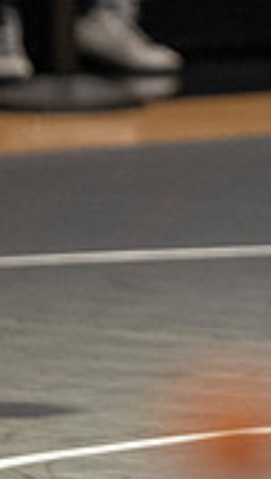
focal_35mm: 796
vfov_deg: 2.7
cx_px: 780
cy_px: 297
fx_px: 10128
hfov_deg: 1.5
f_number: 2.8
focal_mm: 130
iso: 3200
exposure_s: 1/1000
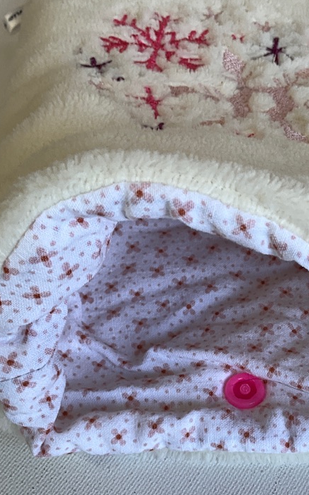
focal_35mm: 56
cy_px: 352
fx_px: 755
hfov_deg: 22.8
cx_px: 249
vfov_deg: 35.7
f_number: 1.8
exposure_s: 1/100
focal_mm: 3
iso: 16
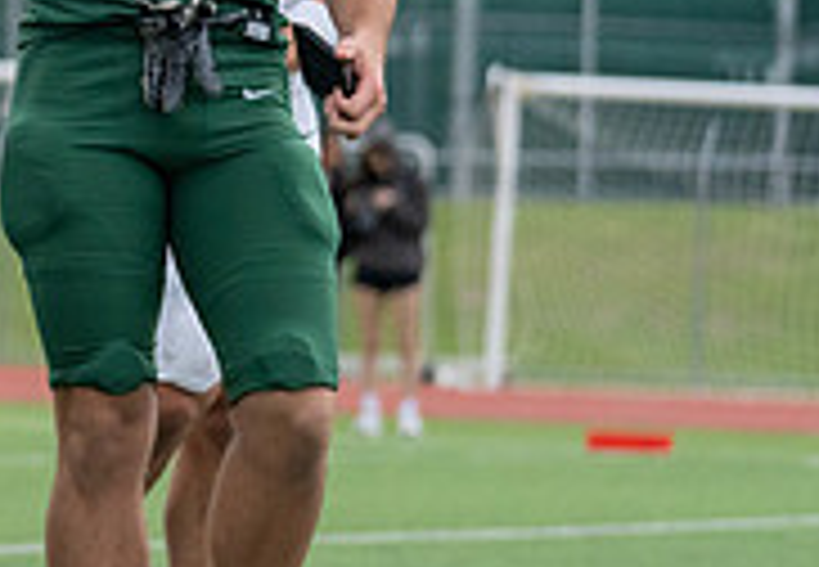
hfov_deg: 6.7
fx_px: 6814
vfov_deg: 4.8
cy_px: -9
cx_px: -585
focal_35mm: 296
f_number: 2.8
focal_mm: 82
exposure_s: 1/1250
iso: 2500
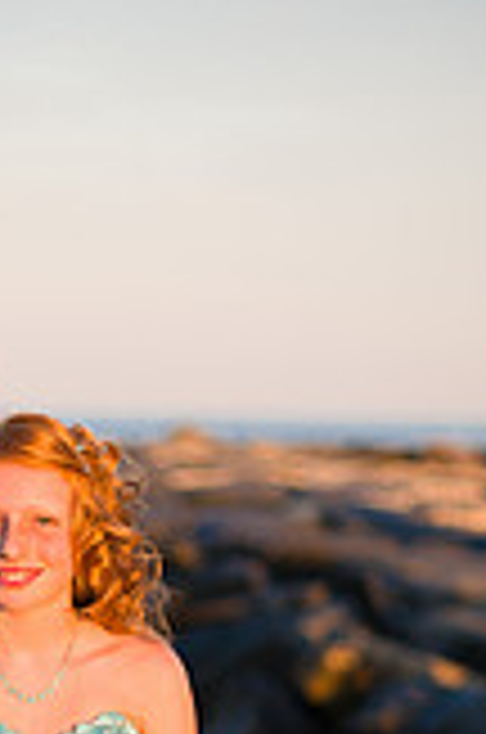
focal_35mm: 138
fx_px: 2806
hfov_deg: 9.8
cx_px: 2
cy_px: 820
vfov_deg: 14.5
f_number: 1.8
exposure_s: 1/1600
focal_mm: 50
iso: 160
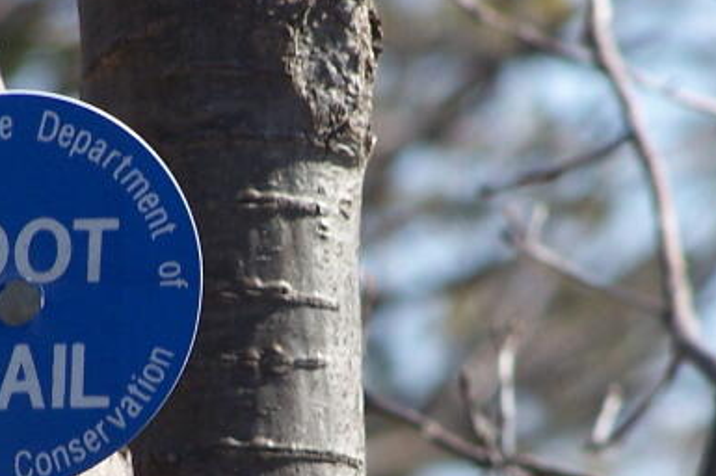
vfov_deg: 1.8
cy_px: 350
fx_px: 14745
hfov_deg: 2.8
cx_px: 383
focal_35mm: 742
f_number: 3.6
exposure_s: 1/640
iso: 80
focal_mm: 44.4
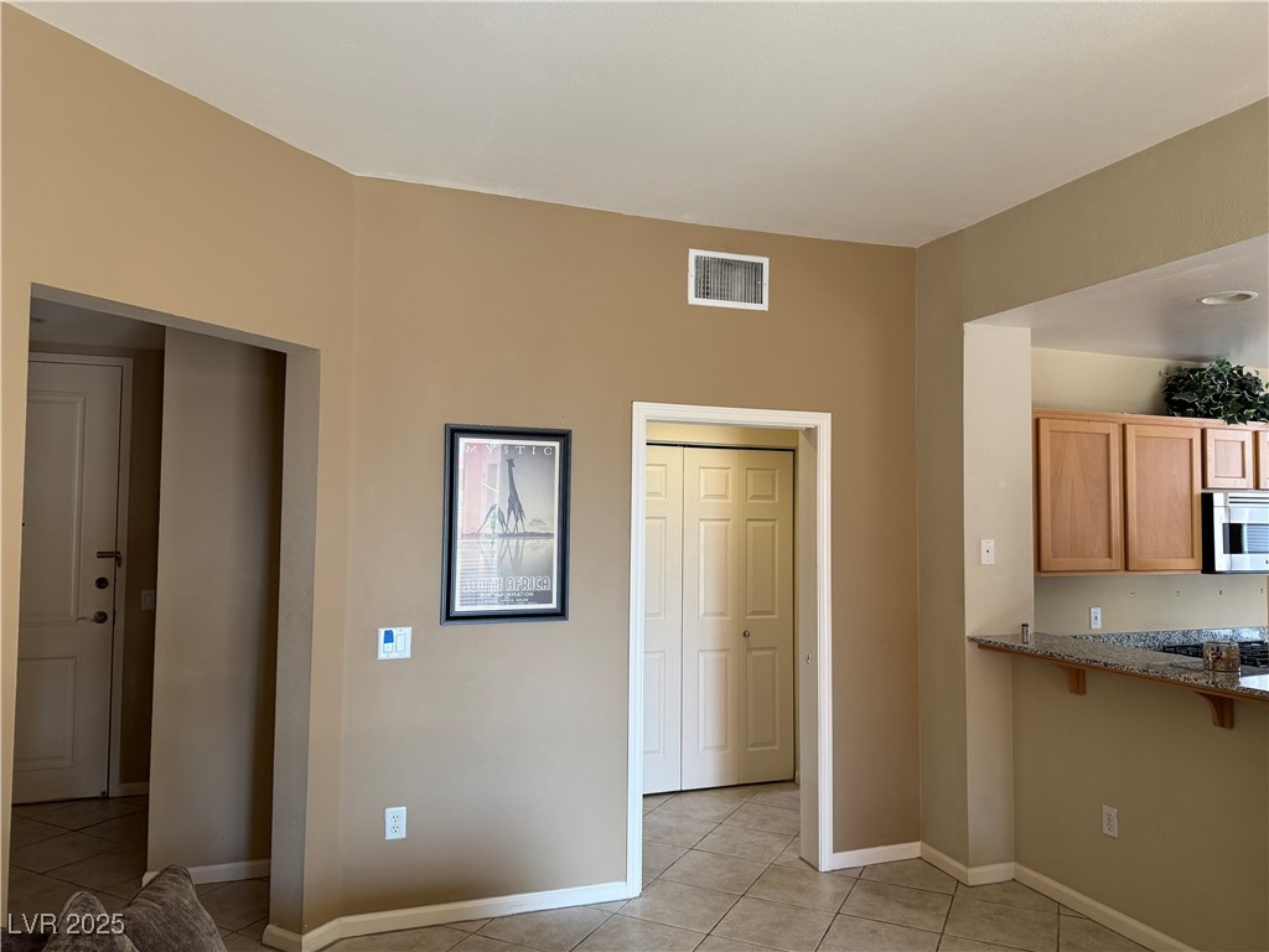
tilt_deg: +1.5
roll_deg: -0.4
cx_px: 634
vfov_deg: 56.8
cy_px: 476
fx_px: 880
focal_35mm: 24
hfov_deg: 71.6
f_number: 1.78
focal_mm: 6.76
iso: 200
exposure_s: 1/120
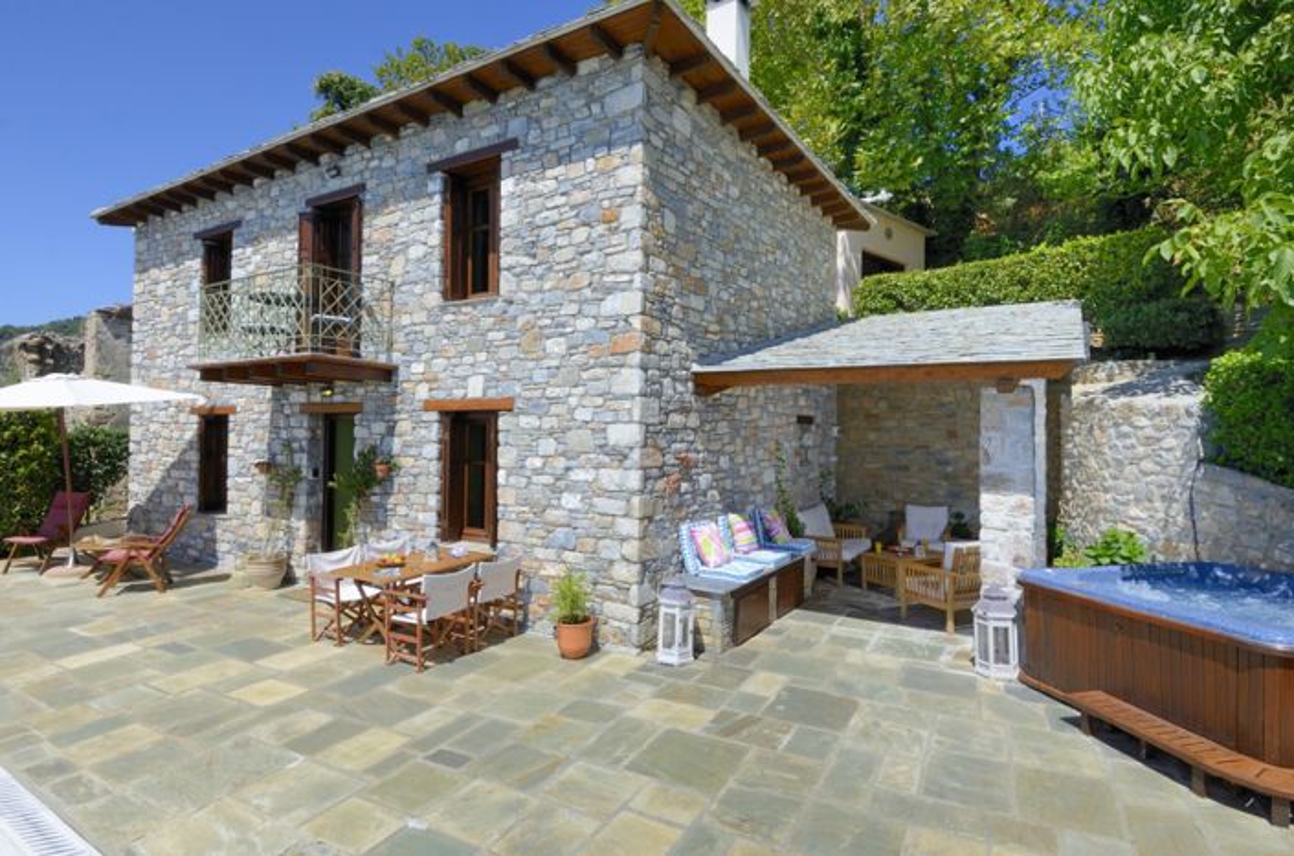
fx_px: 645
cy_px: 428
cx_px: 647
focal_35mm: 18
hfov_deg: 90.2
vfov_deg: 67.1
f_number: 11
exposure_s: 1/250
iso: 200
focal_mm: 12
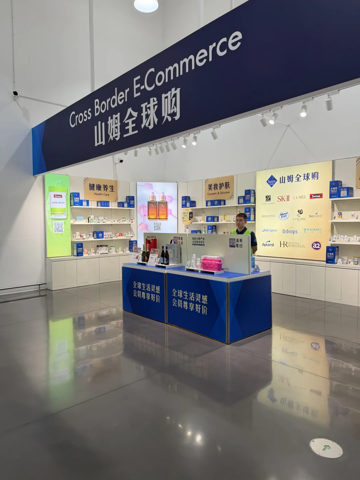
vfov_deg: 71.6
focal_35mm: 24
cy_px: 240
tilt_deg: +0.3
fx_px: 333
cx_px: 180
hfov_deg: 56.8
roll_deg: -0.1
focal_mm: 6.76
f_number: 1.78
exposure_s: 1/263
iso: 64
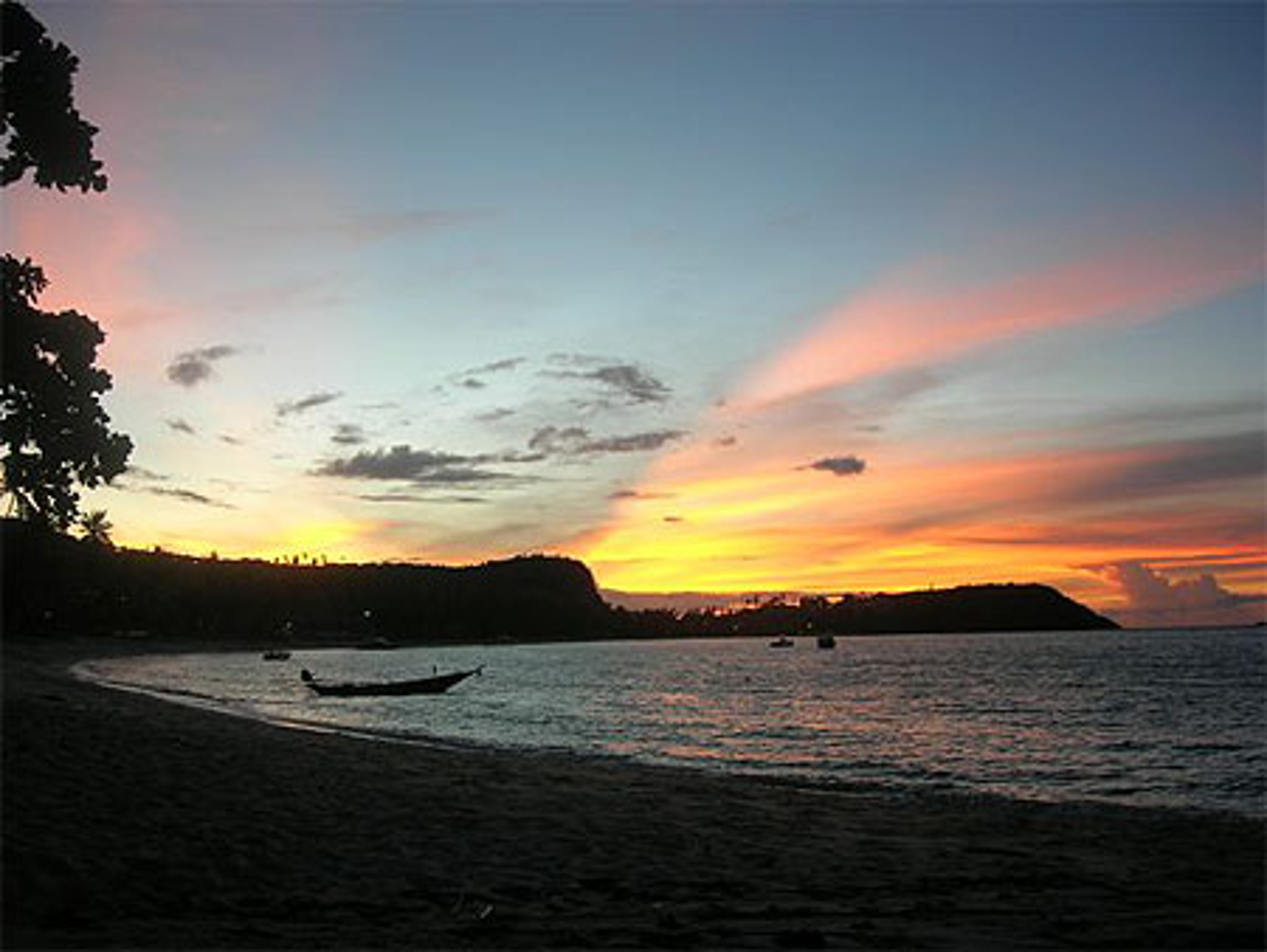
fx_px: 1392
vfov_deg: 37.8
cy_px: 476
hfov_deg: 49.0
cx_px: 634
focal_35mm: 38
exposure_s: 1/47.3
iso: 64
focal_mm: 7.8
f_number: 2.8
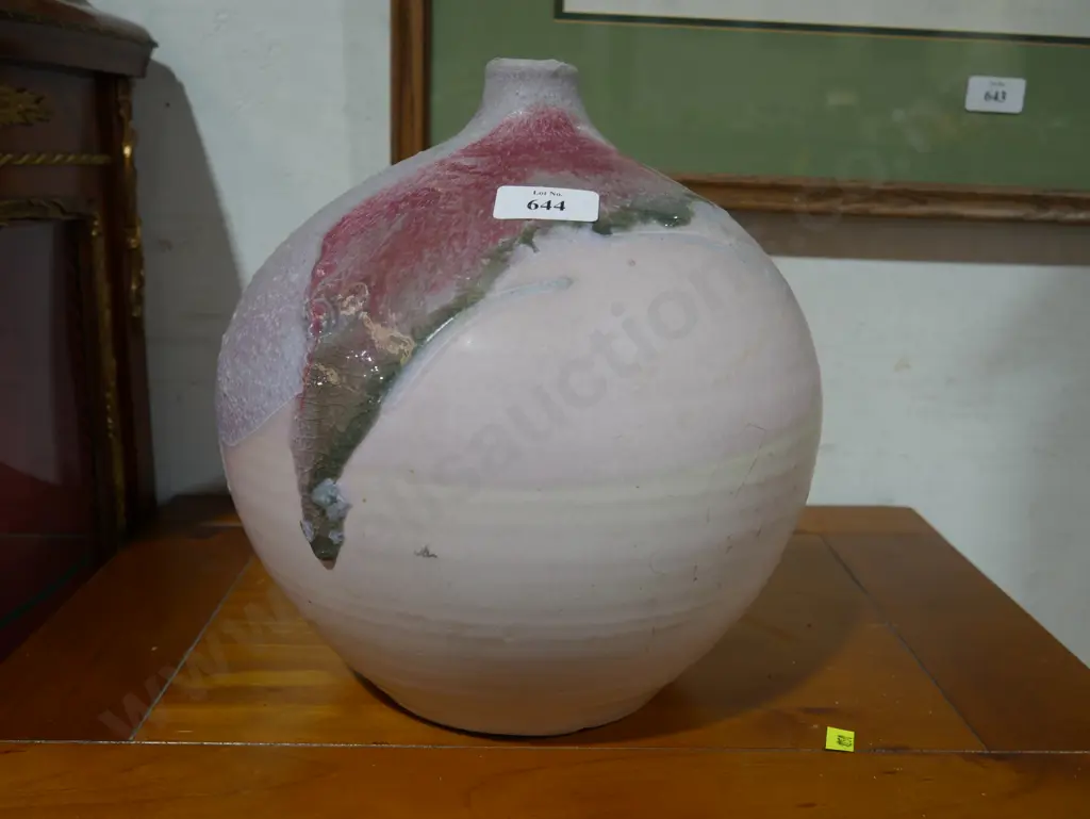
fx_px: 1071
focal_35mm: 34
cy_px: 410
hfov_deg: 53.9
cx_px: 545
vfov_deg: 41.8
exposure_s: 1/60
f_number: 4
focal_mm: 17
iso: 250
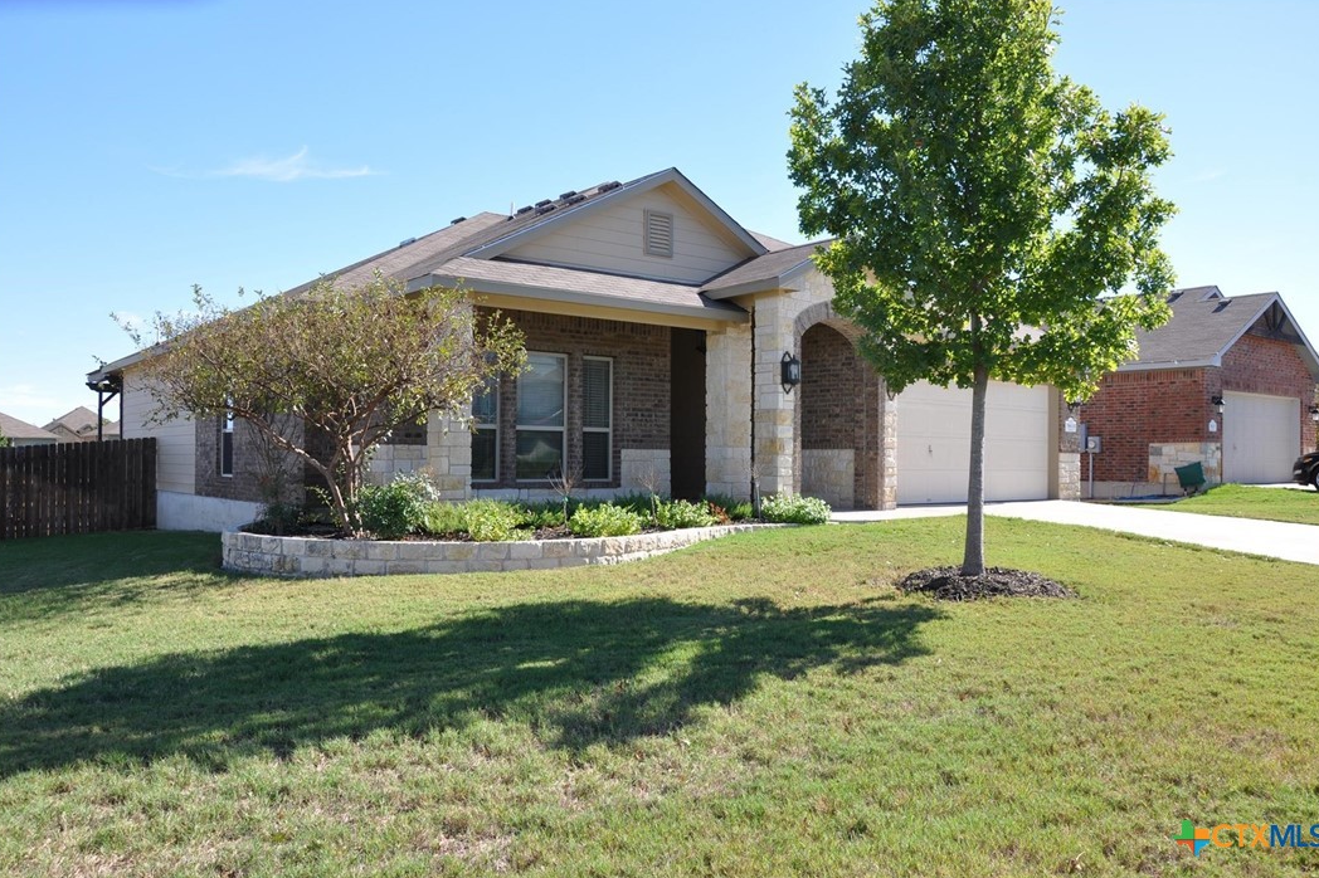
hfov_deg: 65.5
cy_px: 428
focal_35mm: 28
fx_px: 1026
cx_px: 671
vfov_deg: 46.4
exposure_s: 1/250
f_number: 8
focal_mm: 18
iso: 200
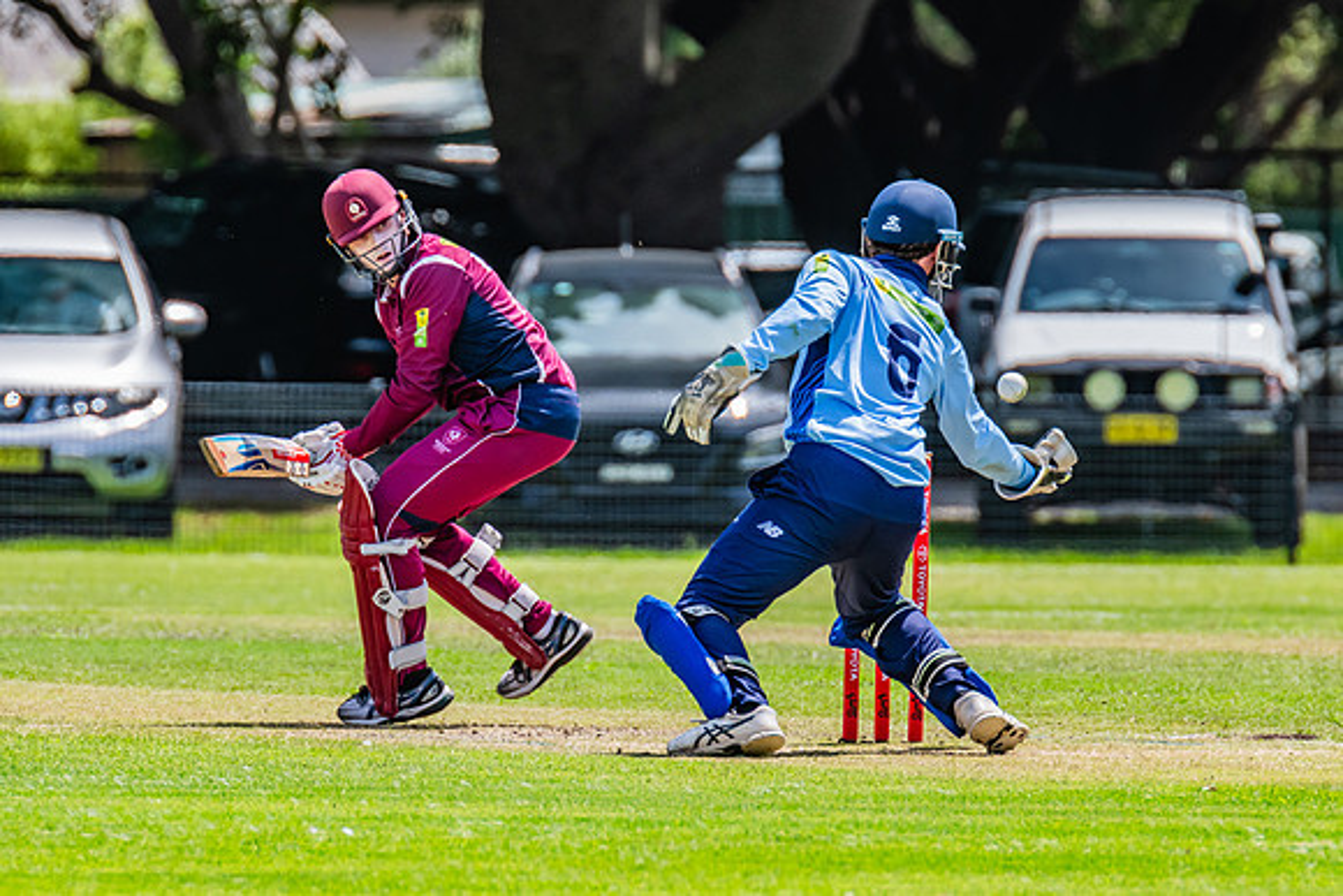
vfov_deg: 1.8
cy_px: 417
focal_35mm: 753
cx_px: 651
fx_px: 28105
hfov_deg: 2.7
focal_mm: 600
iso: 800
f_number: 9
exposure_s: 1/1250
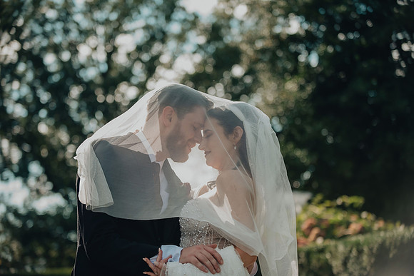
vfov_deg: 17.1
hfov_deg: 25.4
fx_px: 920
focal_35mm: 80
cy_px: 138
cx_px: 207
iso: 800
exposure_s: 1/4000
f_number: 2.8
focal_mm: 80
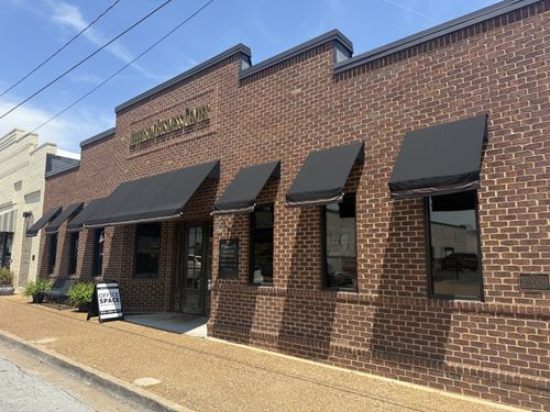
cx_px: 275
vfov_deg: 56.8
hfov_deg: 71.6
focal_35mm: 24
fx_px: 381
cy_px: 206
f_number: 1.78
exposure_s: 1/2445
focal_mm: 6.76
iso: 80
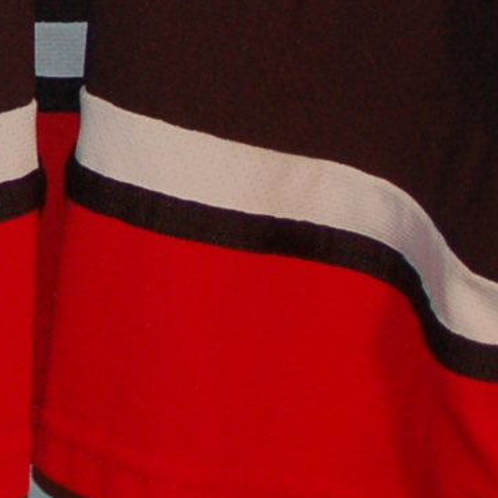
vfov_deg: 7.2
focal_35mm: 241
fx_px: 3923
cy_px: -50
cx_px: -338
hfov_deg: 7.1
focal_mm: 28
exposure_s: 1/60
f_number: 3.5
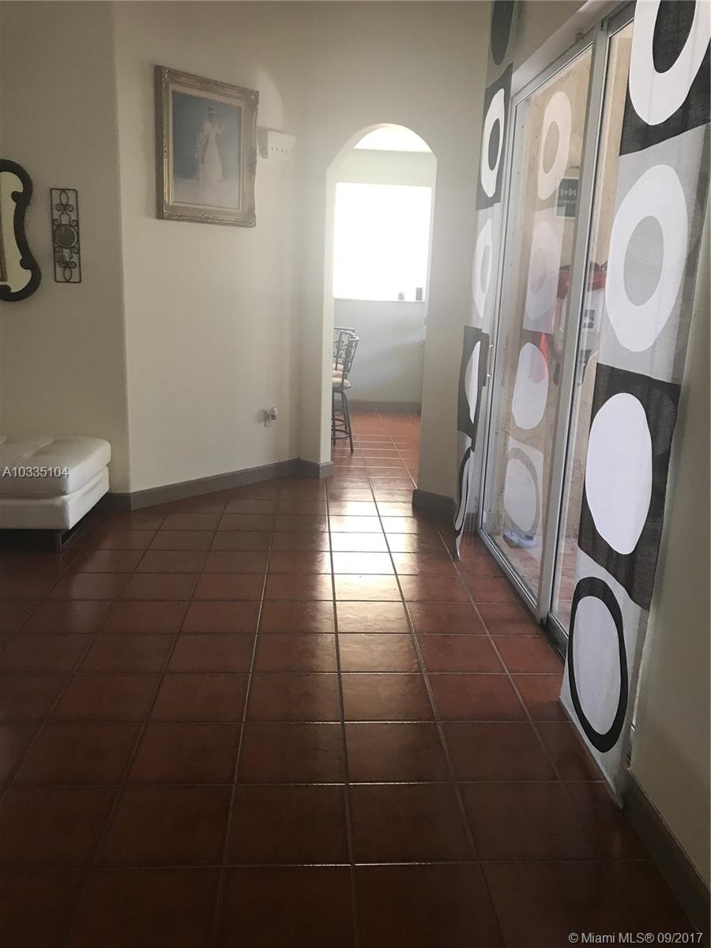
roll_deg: -3.3
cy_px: 474
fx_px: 767
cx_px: 356
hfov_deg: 49.7
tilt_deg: -13.3
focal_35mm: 28
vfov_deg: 63.4
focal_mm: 3.99
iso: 40
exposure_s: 1/17
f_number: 1.8
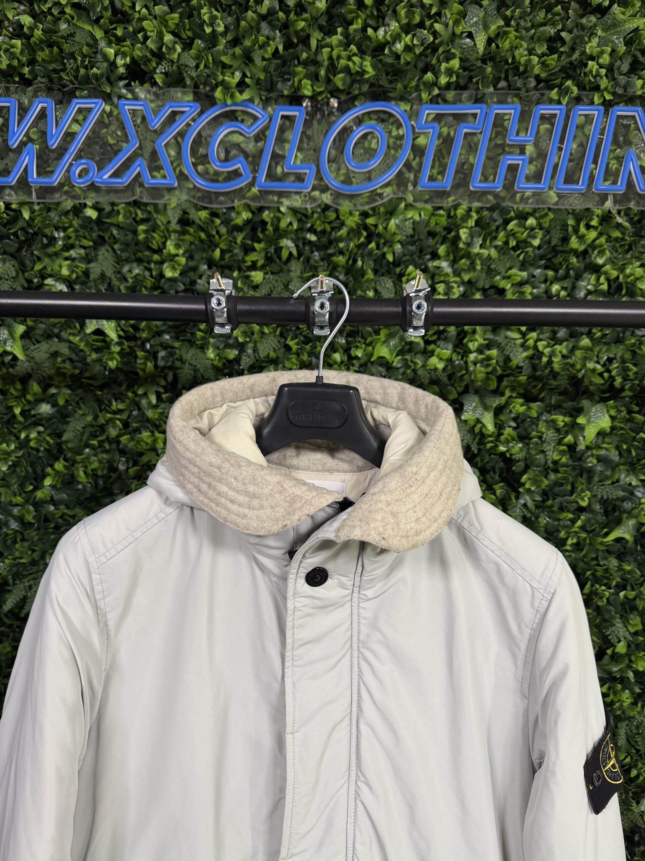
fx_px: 596
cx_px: 322
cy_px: 430
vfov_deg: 71.6
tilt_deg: -3.0
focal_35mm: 24
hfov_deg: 56.8
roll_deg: -1.5
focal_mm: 6.76
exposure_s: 1/50
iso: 160
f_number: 1.78
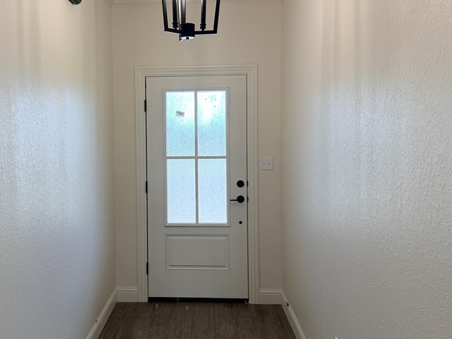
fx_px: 444
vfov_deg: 41.7
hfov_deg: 53.5
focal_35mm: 34
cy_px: 145
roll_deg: +0.5
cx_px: 178
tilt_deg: -2.1
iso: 125
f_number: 1.78
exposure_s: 1/203
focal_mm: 6.76
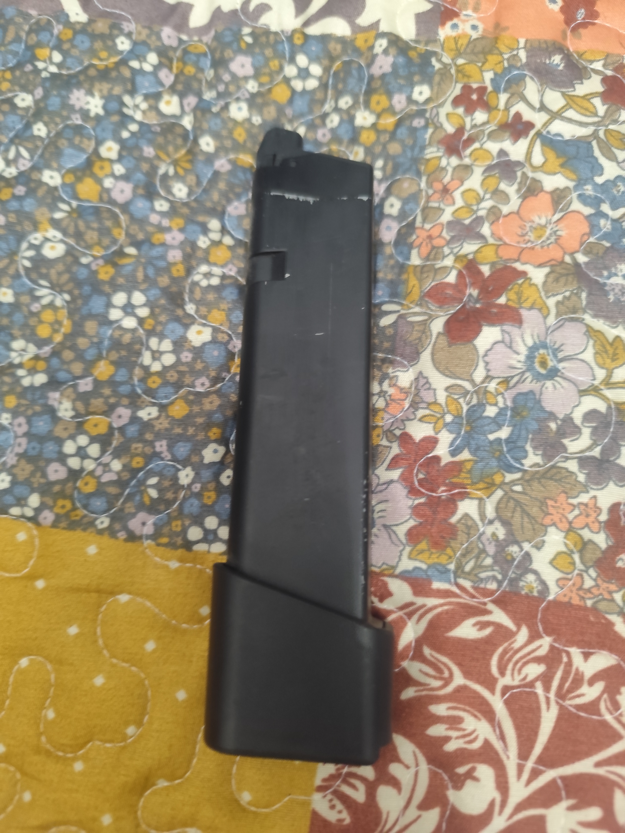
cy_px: 416
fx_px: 554
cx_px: 312
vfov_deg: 73.9
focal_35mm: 23
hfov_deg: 58.9
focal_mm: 6.14
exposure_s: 1/20
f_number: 1.65
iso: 1600
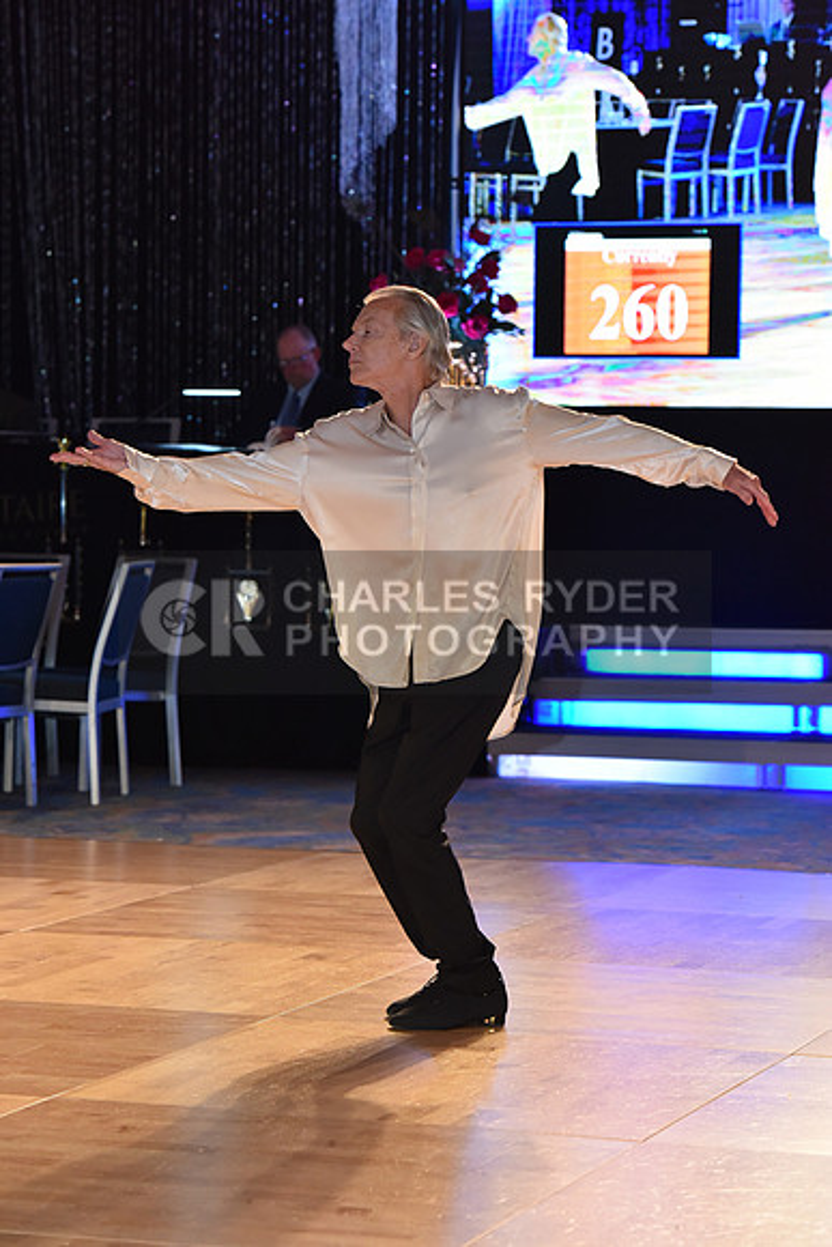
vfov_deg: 17.6
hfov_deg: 11.8
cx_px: 416
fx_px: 4019
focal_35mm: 116
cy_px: 624
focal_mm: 116
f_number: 5
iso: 2000
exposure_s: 1/320
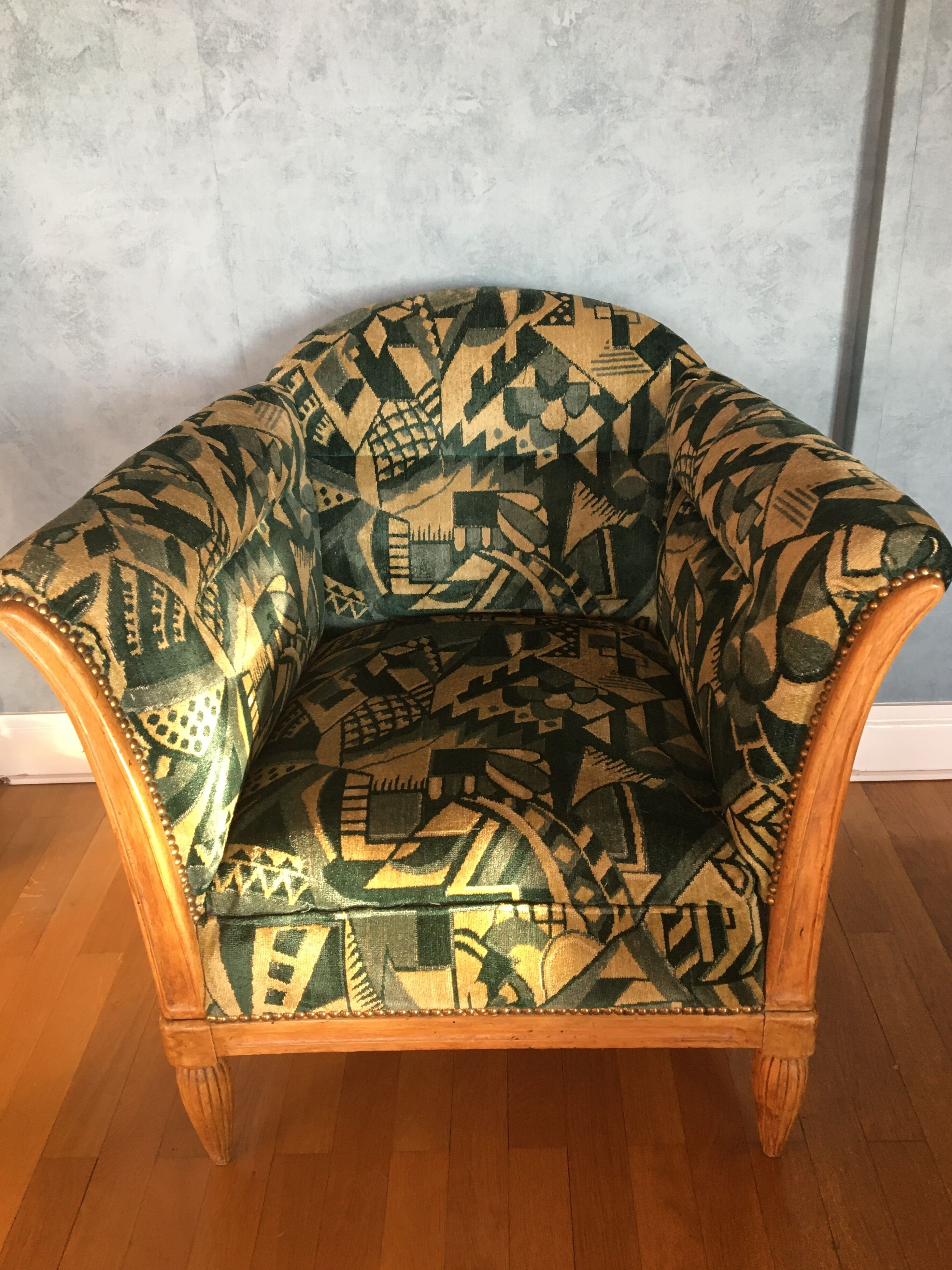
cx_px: 487
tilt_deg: -27.7
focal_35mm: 30
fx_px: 1100
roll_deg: +2.0
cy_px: 645
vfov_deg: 60.0
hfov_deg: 46.8
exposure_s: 1/33
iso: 64
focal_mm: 4.15
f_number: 2.2
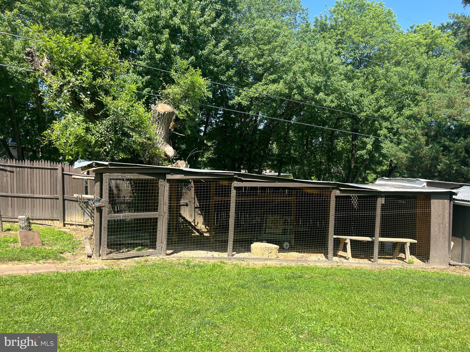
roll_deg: +0.0
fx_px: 353
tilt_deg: -1.7
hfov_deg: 67.3
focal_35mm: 26
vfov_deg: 53.1
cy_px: 176
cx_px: 235
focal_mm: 5.1
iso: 50
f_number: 1.6
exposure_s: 1/1199
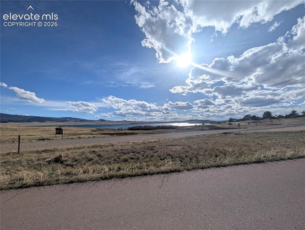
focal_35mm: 12
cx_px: 152
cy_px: 115
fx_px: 106
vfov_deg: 94.7
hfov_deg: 110.5
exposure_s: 1/14706
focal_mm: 2.02
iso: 59
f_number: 1.7
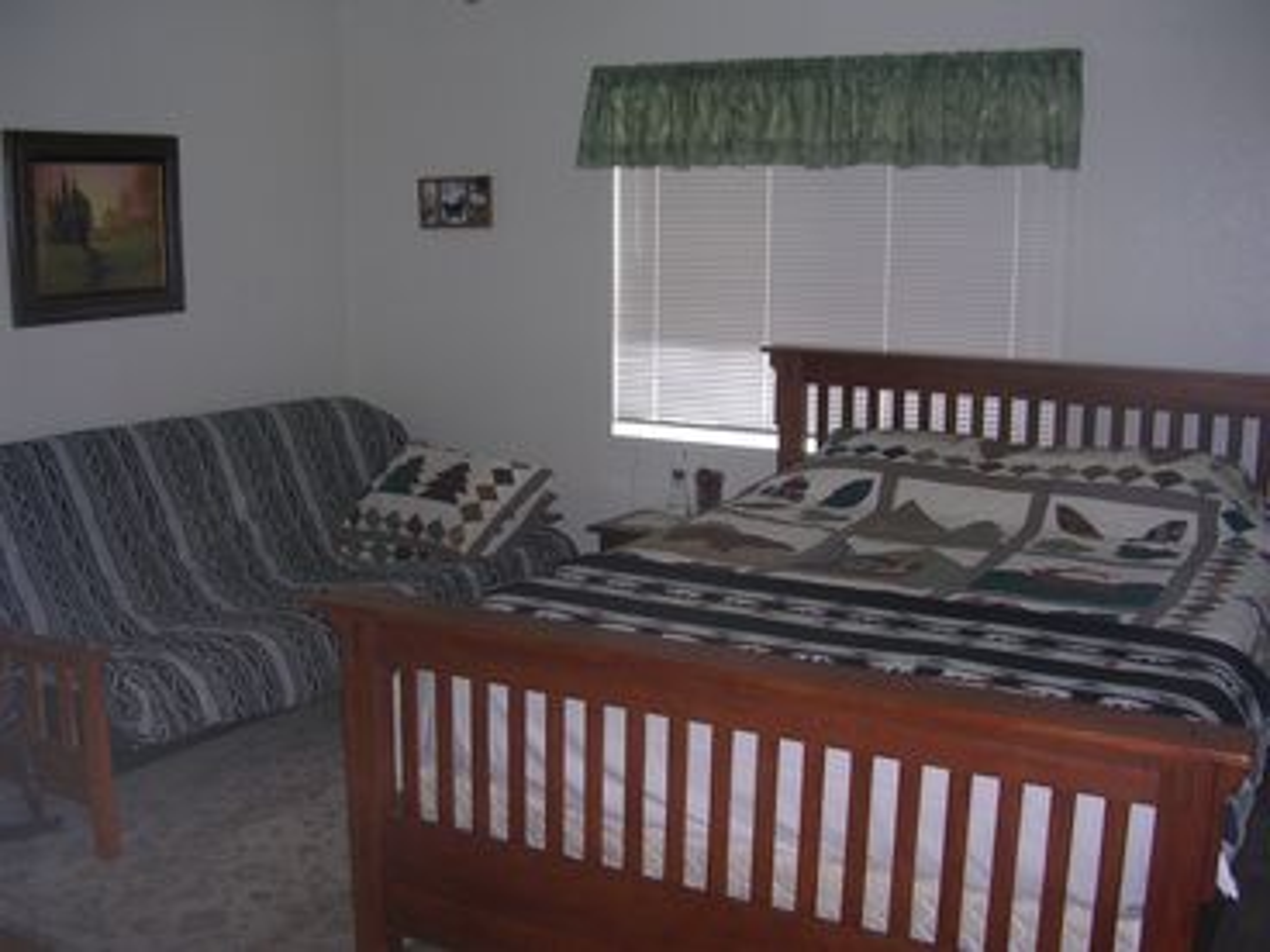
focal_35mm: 38
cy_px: 476
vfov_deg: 37.7
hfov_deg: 49.0
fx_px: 1394
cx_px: 635
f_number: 2.8
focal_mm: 5.8
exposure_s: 1/60.1
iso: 62
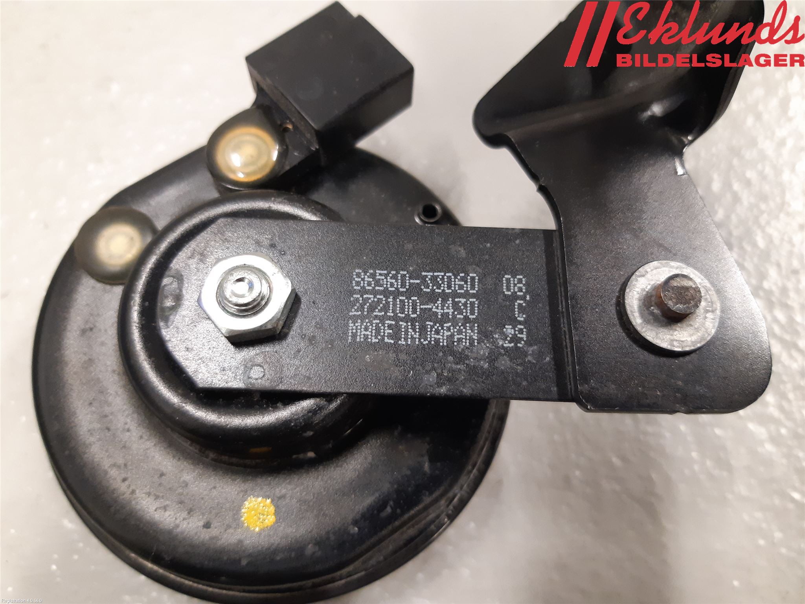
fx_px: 605
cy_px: 302
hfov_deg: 67.3
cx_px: 402
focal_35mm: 26
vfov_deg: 53.1
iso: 250
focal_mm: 3.93
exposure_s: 1/33
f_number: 1.7
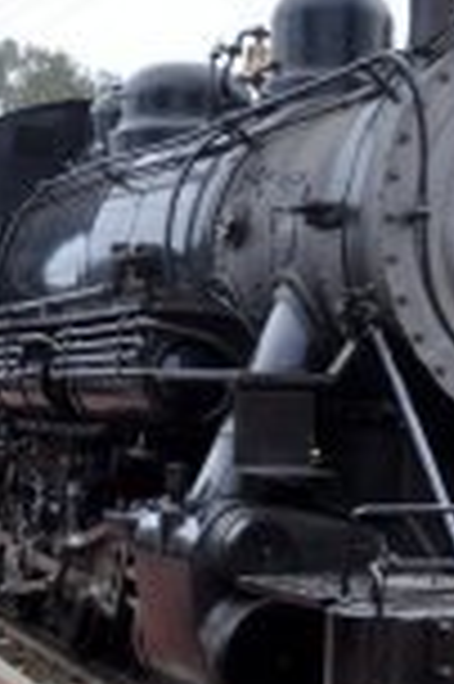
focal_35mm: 71
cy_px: 342
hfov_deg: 19.0
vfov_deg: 28.5
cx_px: 342
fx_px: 1346
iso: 800
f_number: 4.5
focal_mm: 18
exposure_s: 1/80
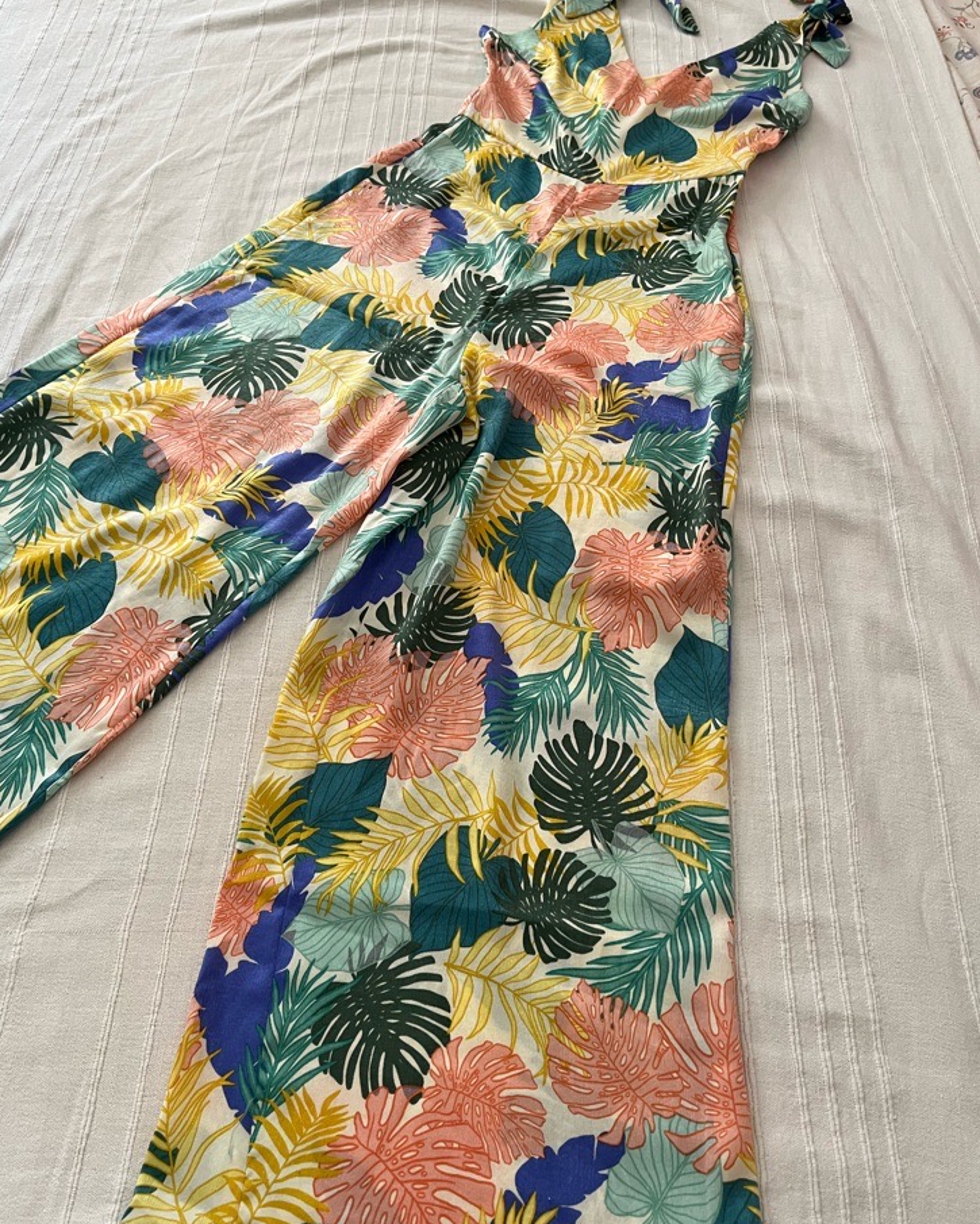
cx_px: 481
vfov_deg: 62.2
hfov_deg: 51.5
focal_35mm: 28
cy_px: 626
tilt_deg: -55.4
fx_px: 1015
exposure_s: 1/60
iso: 160
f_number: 1.6
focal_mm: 5.1
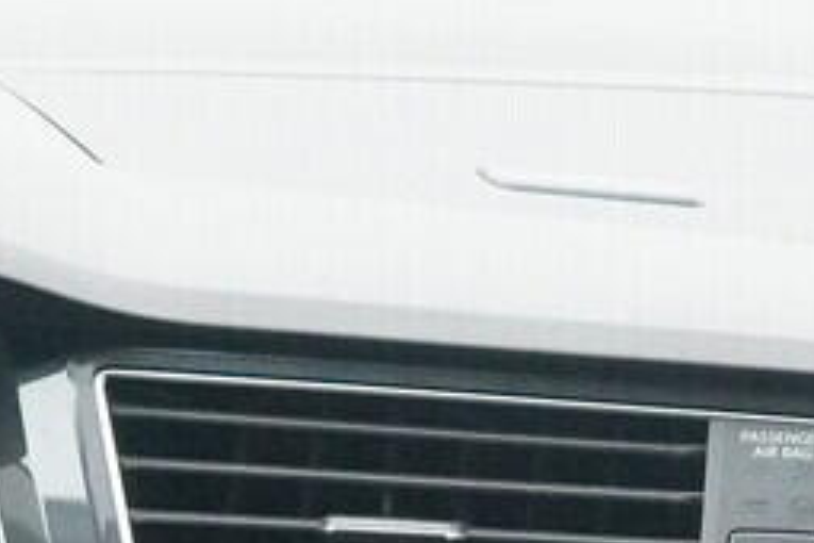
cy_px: 1011
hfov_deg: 10.1
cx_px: 578
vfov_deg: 6.6
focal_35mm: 203
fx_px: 4590
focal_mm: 24
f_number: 5.6
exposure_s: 1/250
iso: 6400
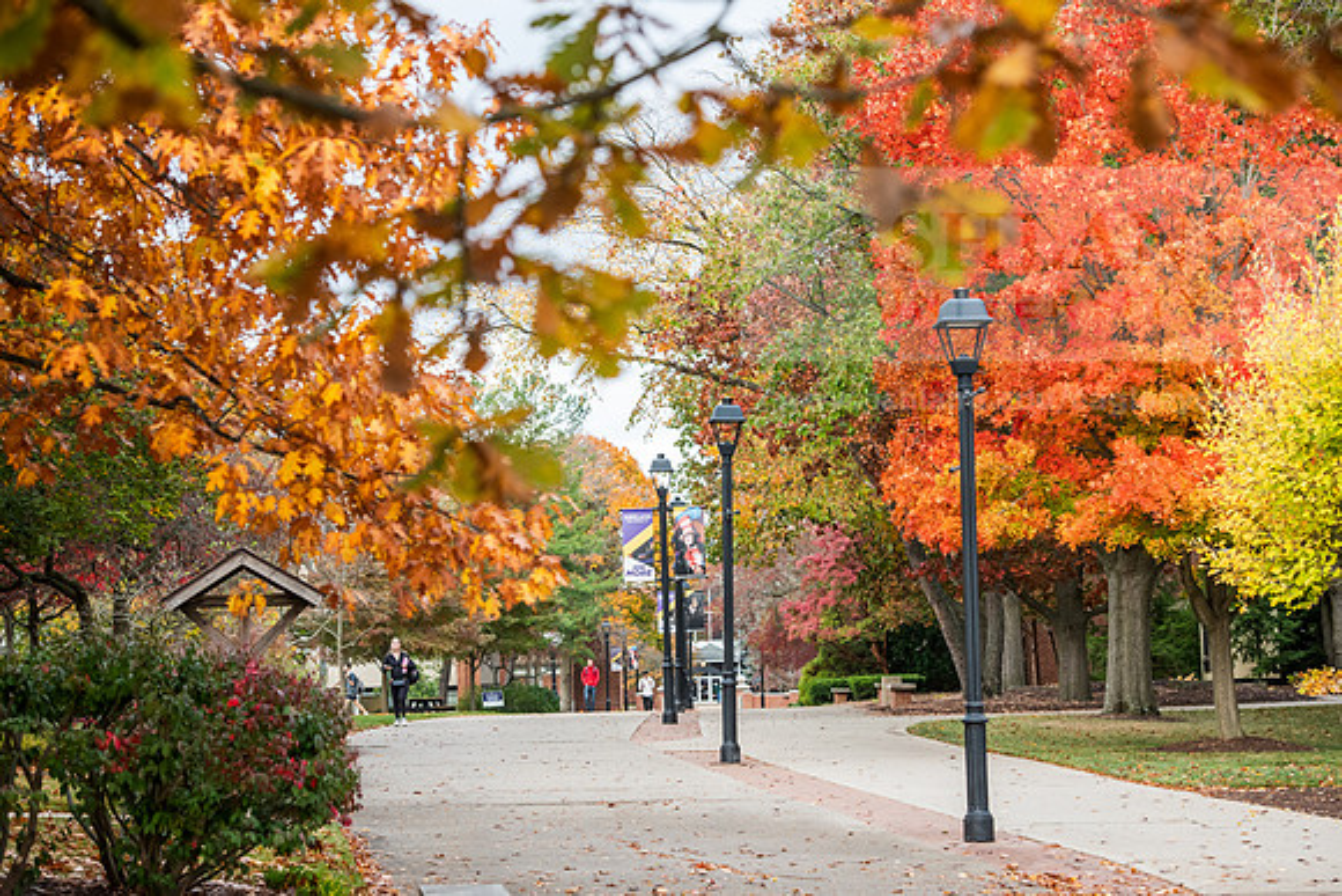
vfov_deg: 13.7
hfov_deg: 20.4
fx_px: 3728
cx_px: 671
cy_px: 448
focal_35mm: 100
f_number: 4.5
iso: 500
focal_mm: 100
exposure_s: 1/320
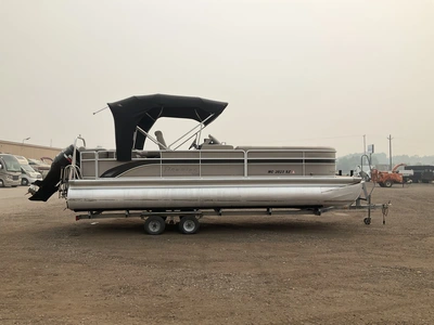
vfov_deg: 48.2
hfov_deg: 61.7
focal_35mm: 29
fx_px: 364
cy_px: 162
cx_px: 217
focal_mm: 3
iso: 25
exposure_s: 1/3788
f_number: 1.8
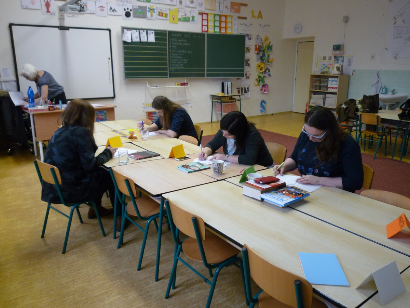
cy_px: 154
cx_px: 205
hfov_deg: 63.4
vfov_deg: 49.7
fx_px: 332
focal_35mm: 28
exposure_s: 1/30
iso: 250
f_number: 2.9
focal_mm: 4.9
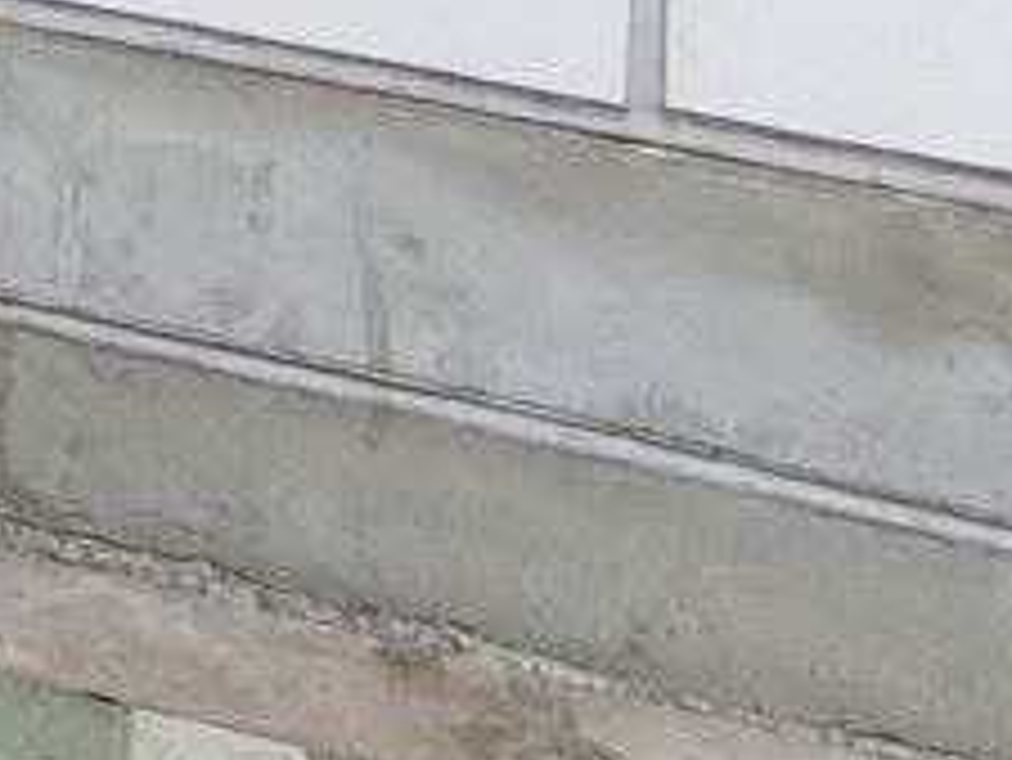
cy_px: -1704
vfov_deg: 8.6
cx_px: -1925
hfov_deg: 10.7
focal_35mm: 135
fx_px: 3949
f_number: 2.7
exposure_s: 1/125
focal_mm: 4.06
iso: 80
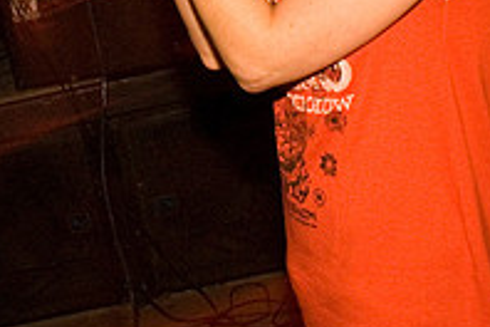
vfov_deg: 15.1
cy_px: -32
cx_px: 57
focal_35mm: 88
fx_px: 1198
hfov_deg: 22.6
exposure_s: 1/20
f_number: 2.8
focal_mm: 20
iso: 1600
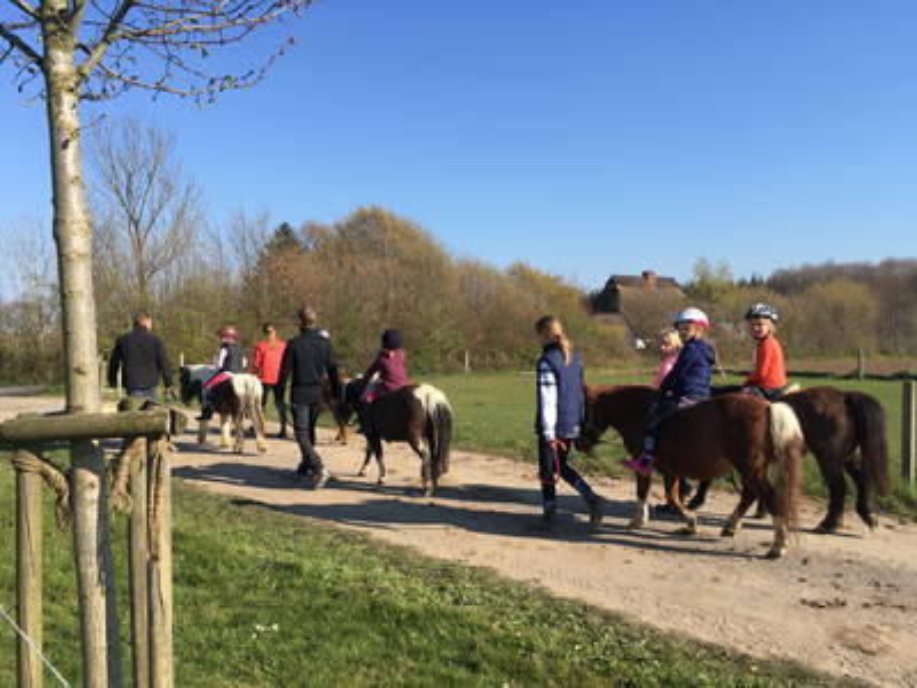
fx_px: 768
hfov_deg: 61.7
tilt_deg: -0.1
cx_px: 458
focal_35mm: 29
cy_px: 344
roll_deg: -0.5
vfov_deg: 48.2
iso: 25
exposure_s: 1/974
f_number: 2.2
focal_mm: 4.15
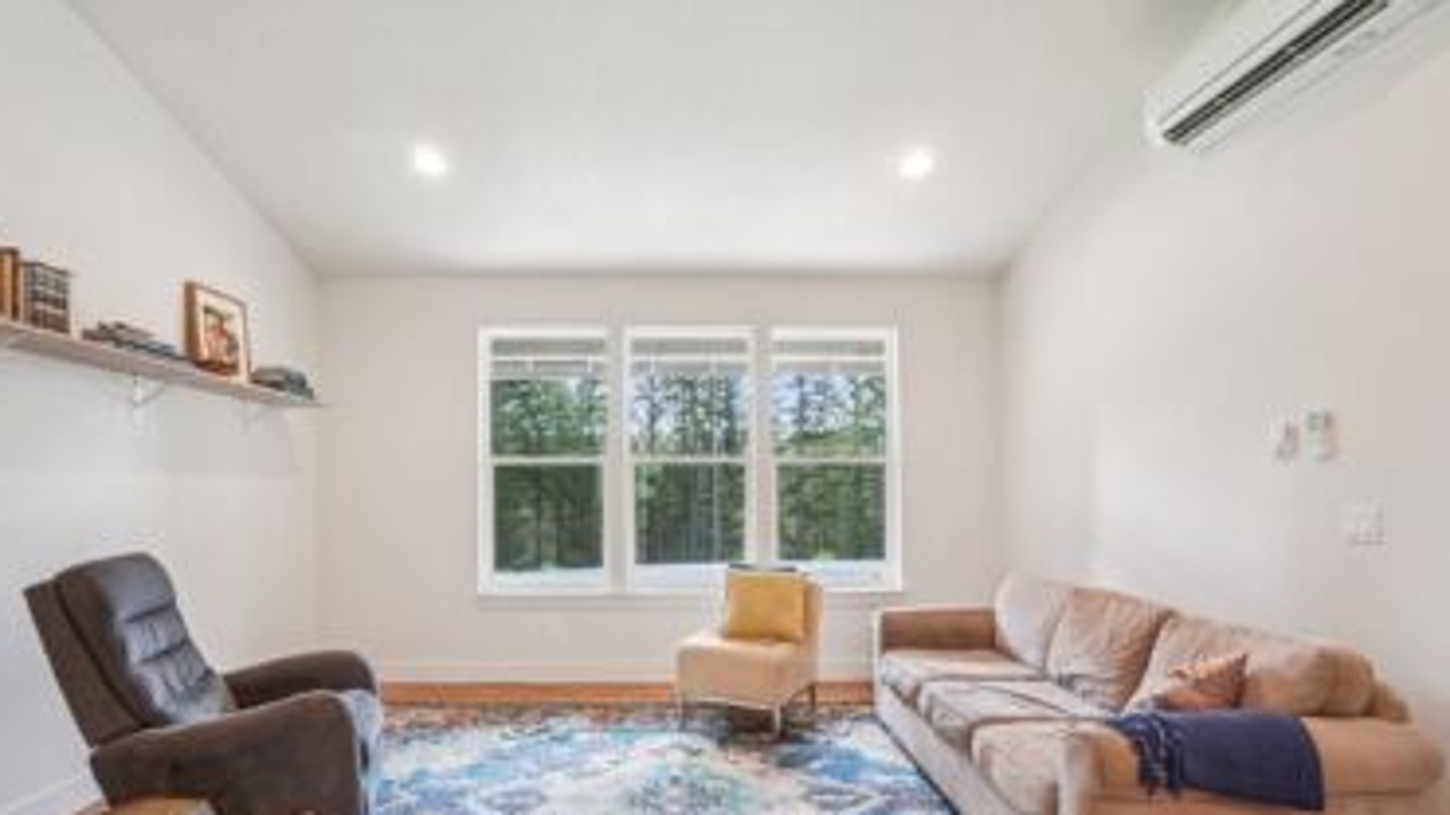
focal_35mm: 17
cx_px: 698
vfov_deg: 63.3
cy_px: 488
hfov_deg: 95.9
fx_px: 654
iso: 400
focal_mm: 10
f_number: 8
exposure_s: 1/15
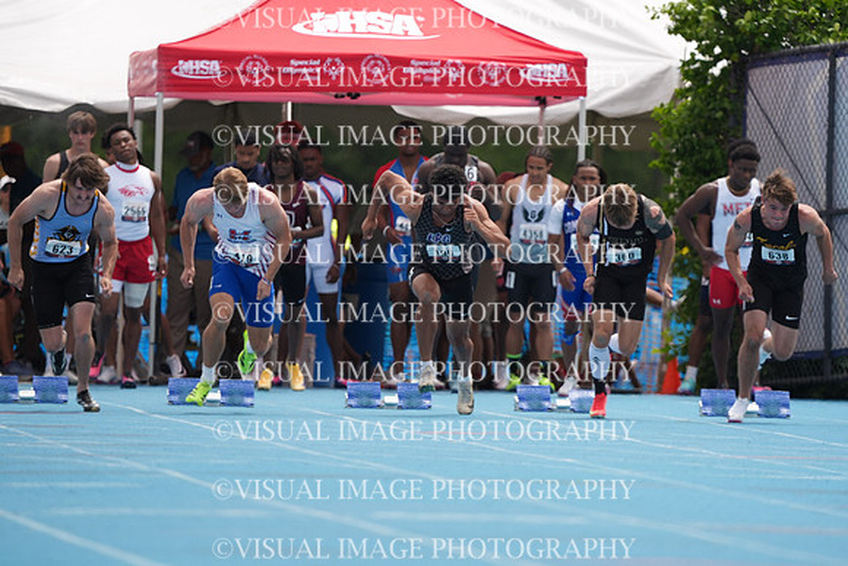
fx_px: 14136
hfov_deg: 3.4
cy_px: 283
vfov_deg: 2.3
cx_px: 424
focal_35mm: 600
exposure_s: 1/1600
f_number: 6.3
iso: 500
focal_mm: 600
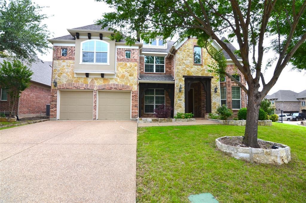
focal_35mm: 16
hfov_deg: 95.1
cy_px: 102
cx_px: 153
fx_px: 140
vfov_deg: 71.8
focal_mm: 11
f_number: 7.1
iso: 200
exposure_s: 1/200
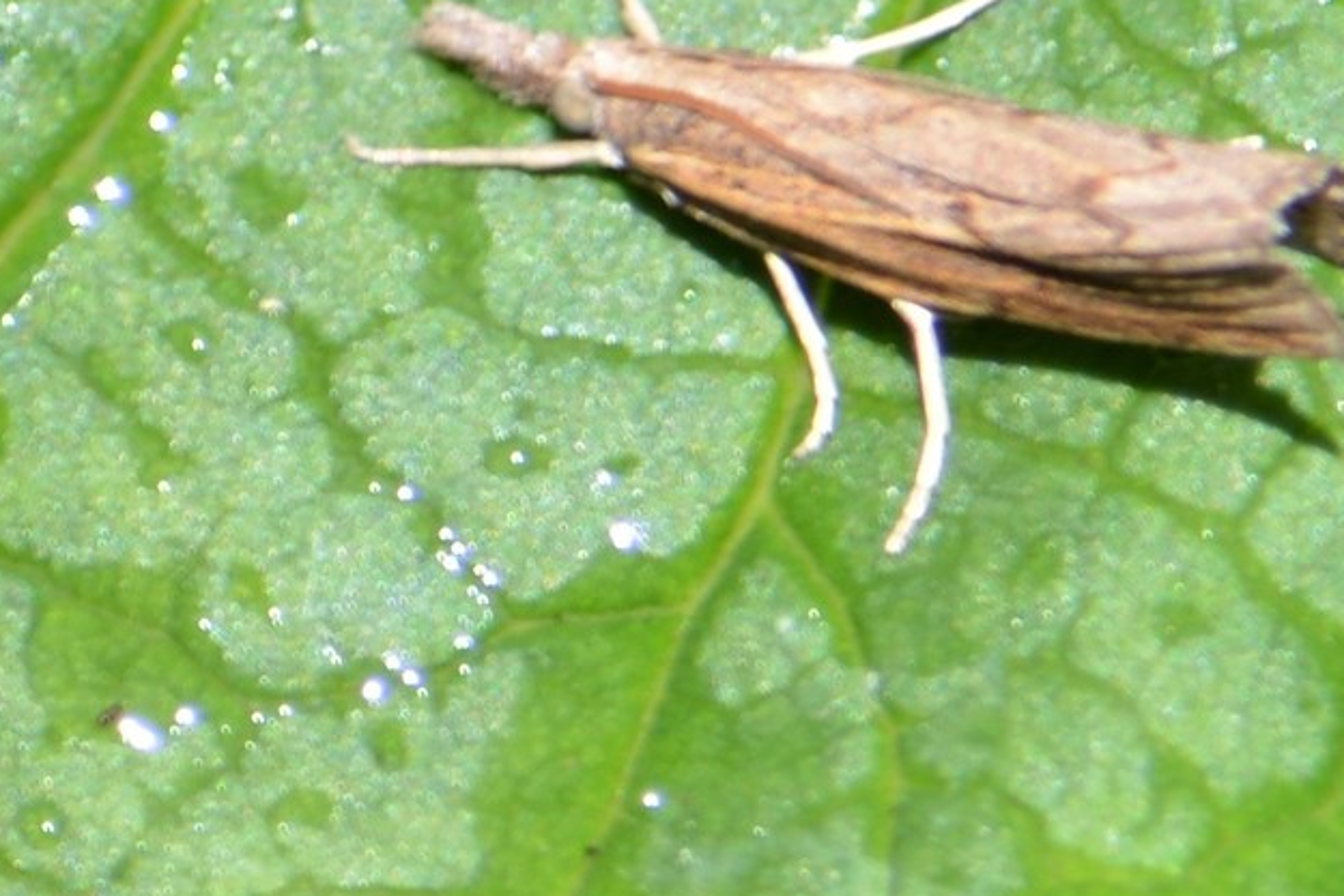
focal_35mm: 691
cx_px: 982
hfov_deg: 3.0
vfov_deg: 2.0
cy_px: 219
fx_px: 25802
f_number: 8
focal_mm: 300
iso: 100
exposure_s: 1/160
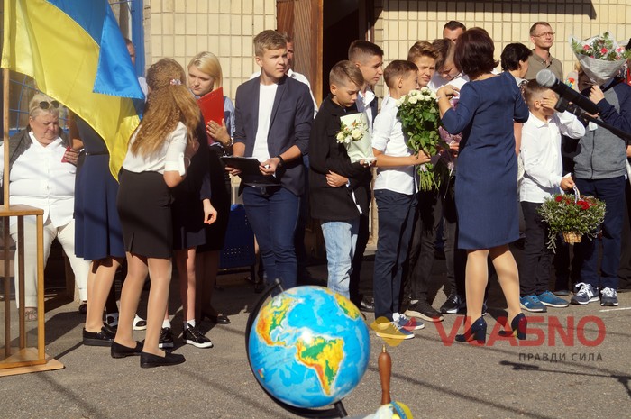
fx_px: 1182
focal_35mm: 68
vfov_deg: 20.1
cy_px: 210
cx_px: 316
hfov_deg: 29.9
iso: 100
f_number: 8
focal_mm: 45
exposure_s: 1/320
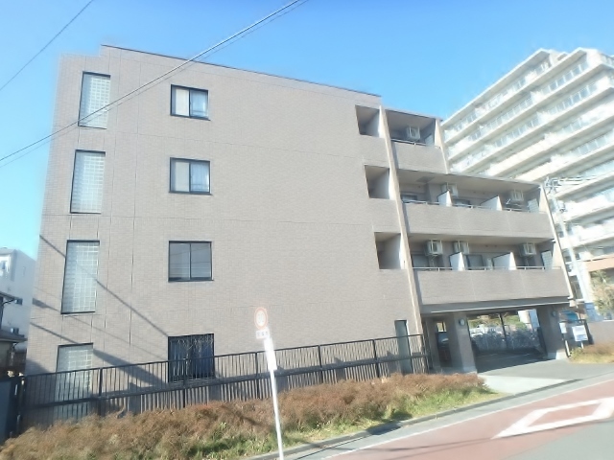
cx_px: 307
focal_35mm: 21
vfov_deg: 63.4
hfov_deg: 79.0
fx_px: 372
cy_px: 230
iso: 125
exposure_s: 1/400
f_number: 3.5
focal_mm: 3.7
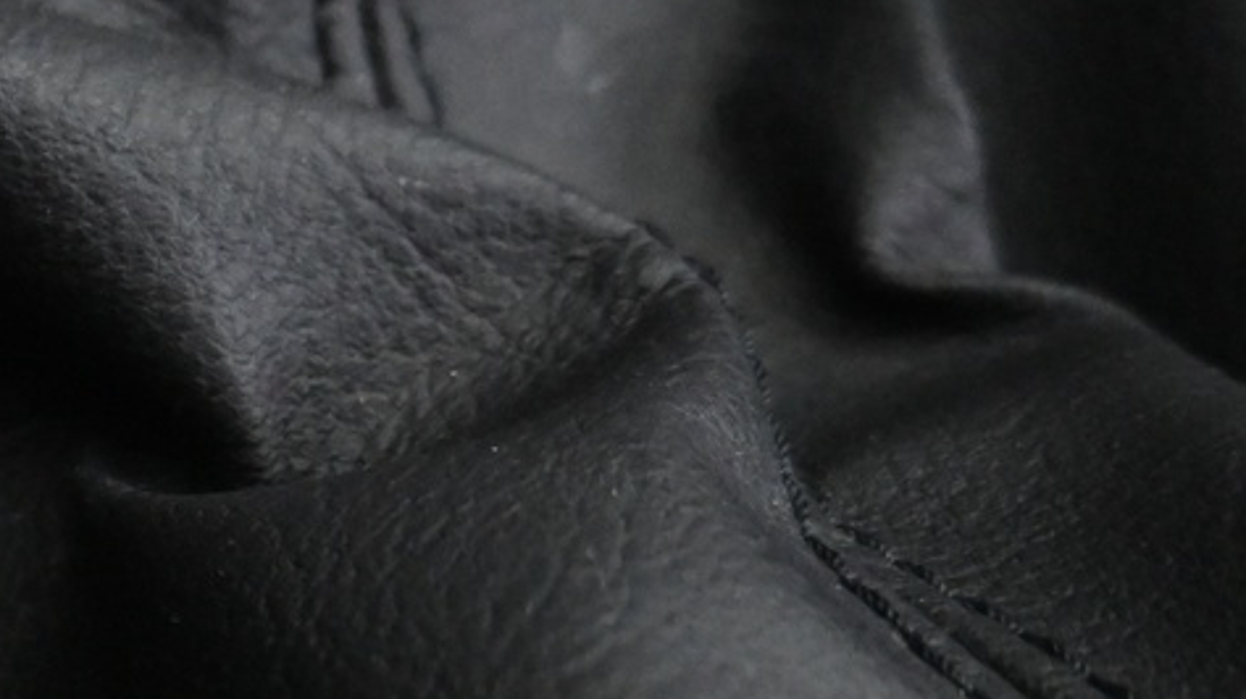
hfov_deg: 20.8
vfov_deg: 13.6
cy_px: 849
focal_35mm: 86
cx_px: -652
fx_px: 2840
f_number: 3.5
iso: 3200
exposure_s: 1/25
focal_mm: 16
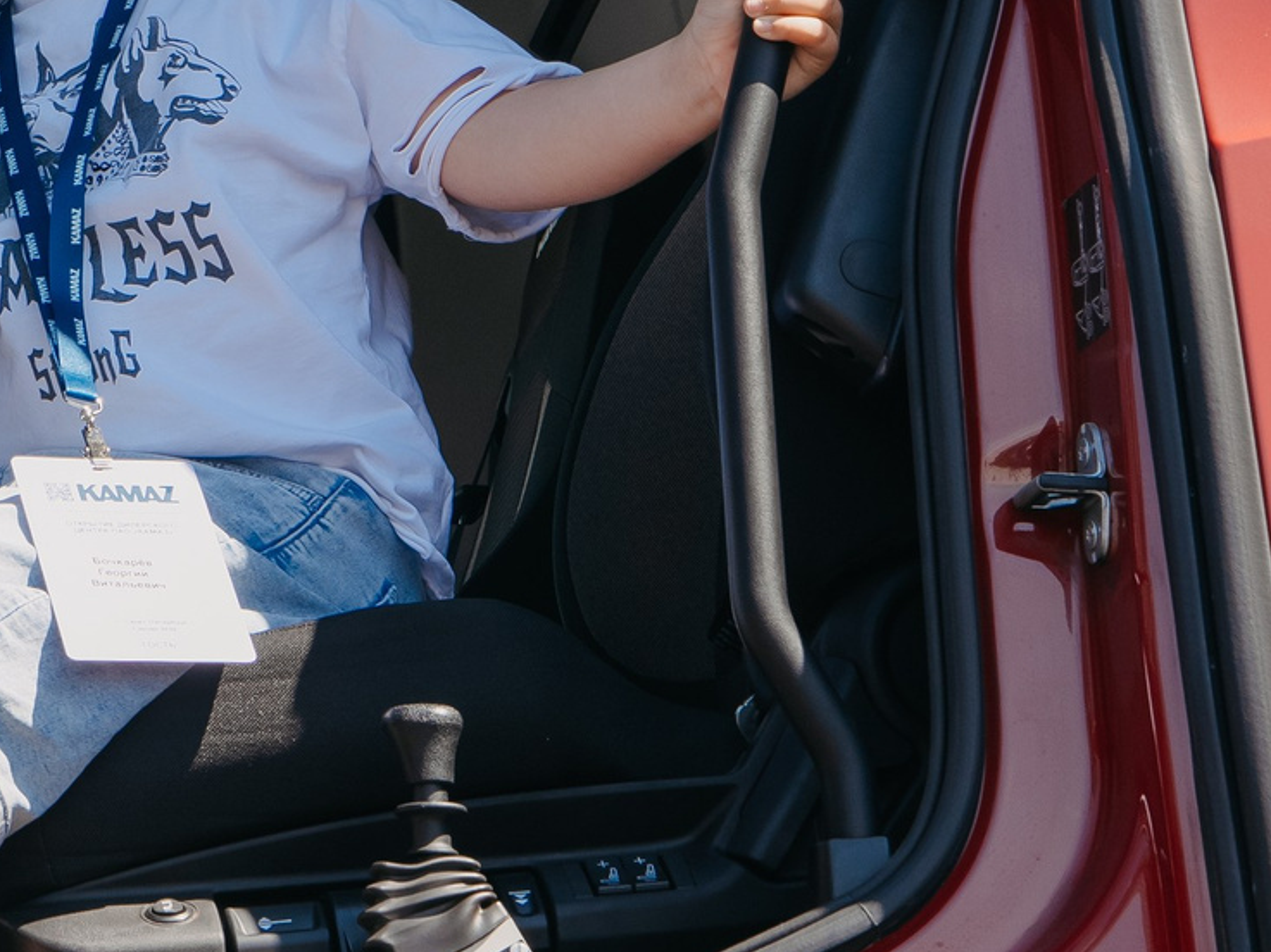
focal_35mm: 137
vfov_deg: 10.7
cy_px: -101
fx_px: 5028
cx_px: 85
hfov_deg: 14.2
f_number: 9
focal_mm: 41
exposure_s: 1/160
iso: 160
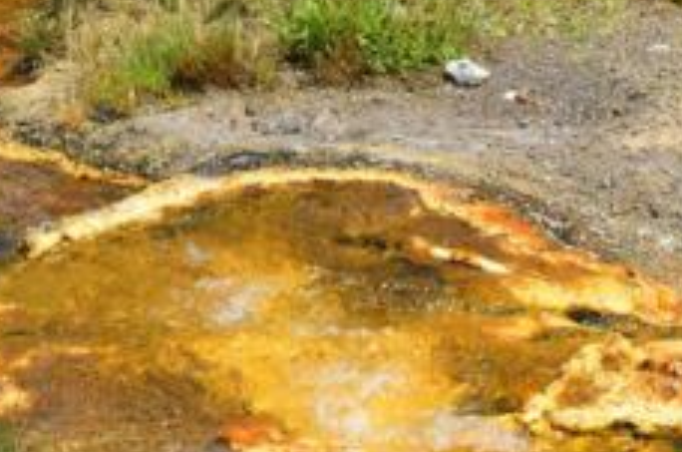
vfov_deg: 10.3
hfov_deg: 15.6
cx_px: 577
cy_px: 585
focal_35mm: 130
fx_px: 2465
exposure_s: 1/125
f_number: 18
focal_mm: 31
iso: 200
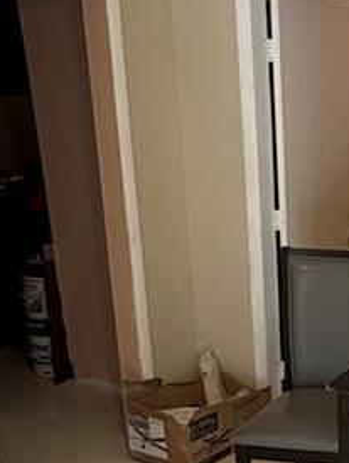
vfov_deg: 31.2
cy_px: 332
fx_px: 818
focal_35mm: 61
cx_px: 432
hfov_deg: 22.0
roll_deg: +0.3
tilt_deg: -17.3
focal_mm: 2.22
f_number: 2.2
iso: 320
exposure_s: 1/60
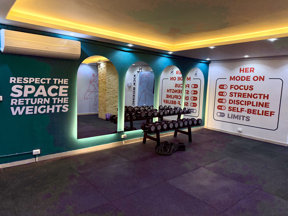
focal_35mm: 24
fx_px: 200
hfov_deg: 71.6
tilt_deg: -6.4
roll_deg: -1.9
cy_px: 108
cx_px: 144
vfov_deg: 56.8
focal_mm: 6.76
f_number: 1.78
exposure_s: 1/100
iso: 320
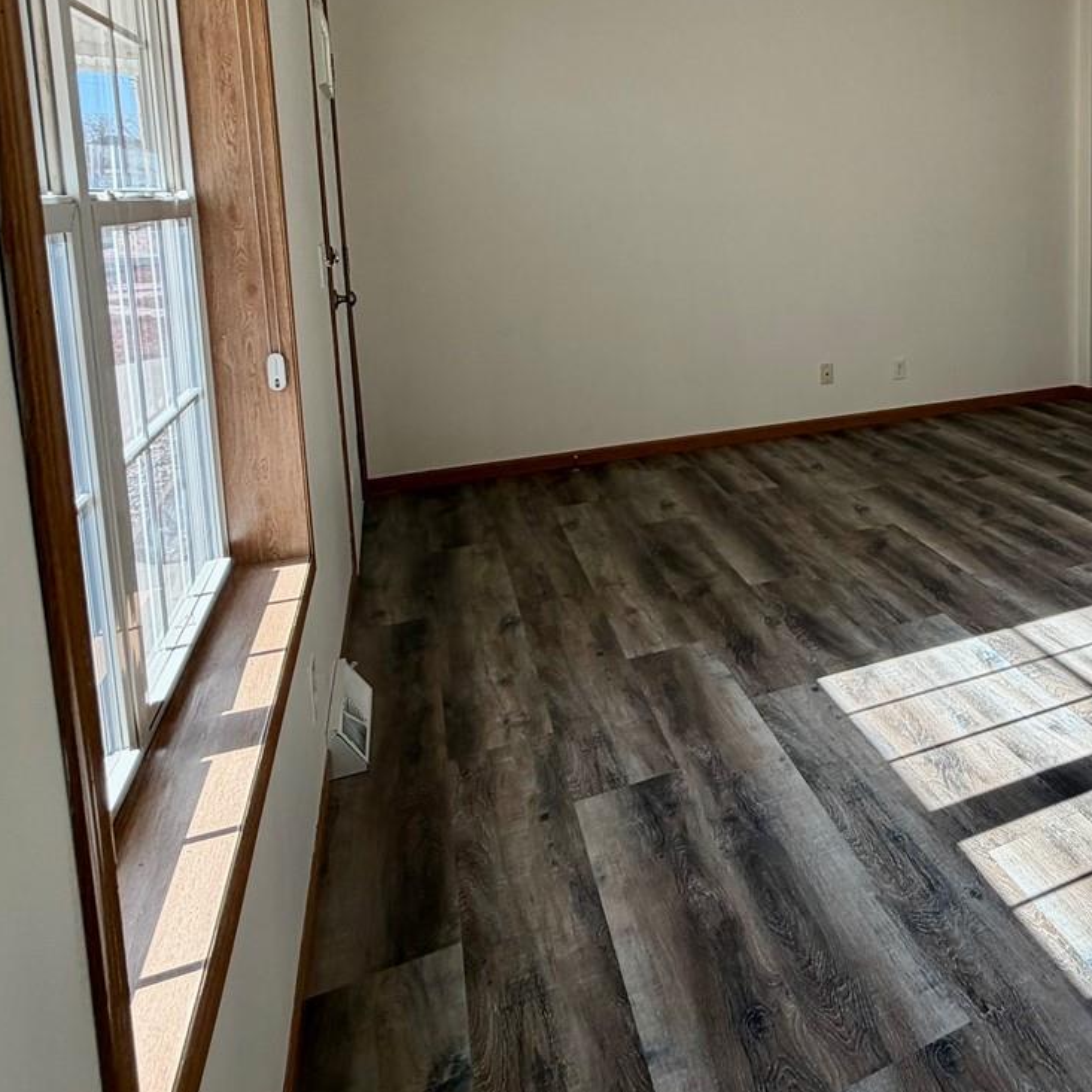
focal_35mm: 27
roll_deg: +0.7
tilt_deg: -6.9
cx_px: 997
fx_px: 964
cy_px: 304
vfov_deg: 56.8
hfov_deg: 51.6
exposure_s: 1/120
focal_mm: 2.22
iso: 40
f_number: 2.2
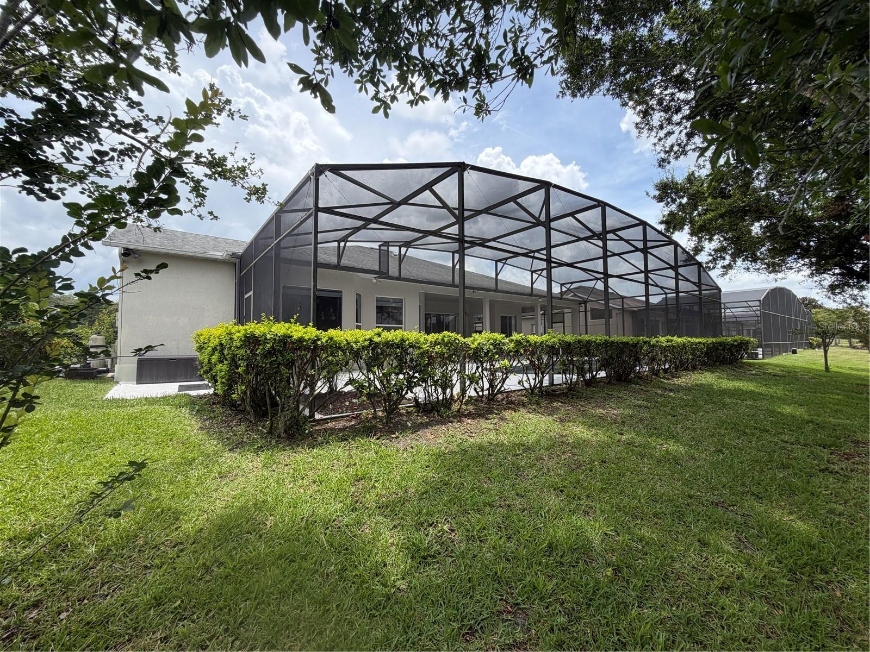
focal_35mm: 14
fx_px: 352
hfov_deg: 102.1
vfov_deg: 85.7
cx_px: 435
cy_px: 326
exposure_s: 1/770
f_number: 2.2
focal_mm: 2.22
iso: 32
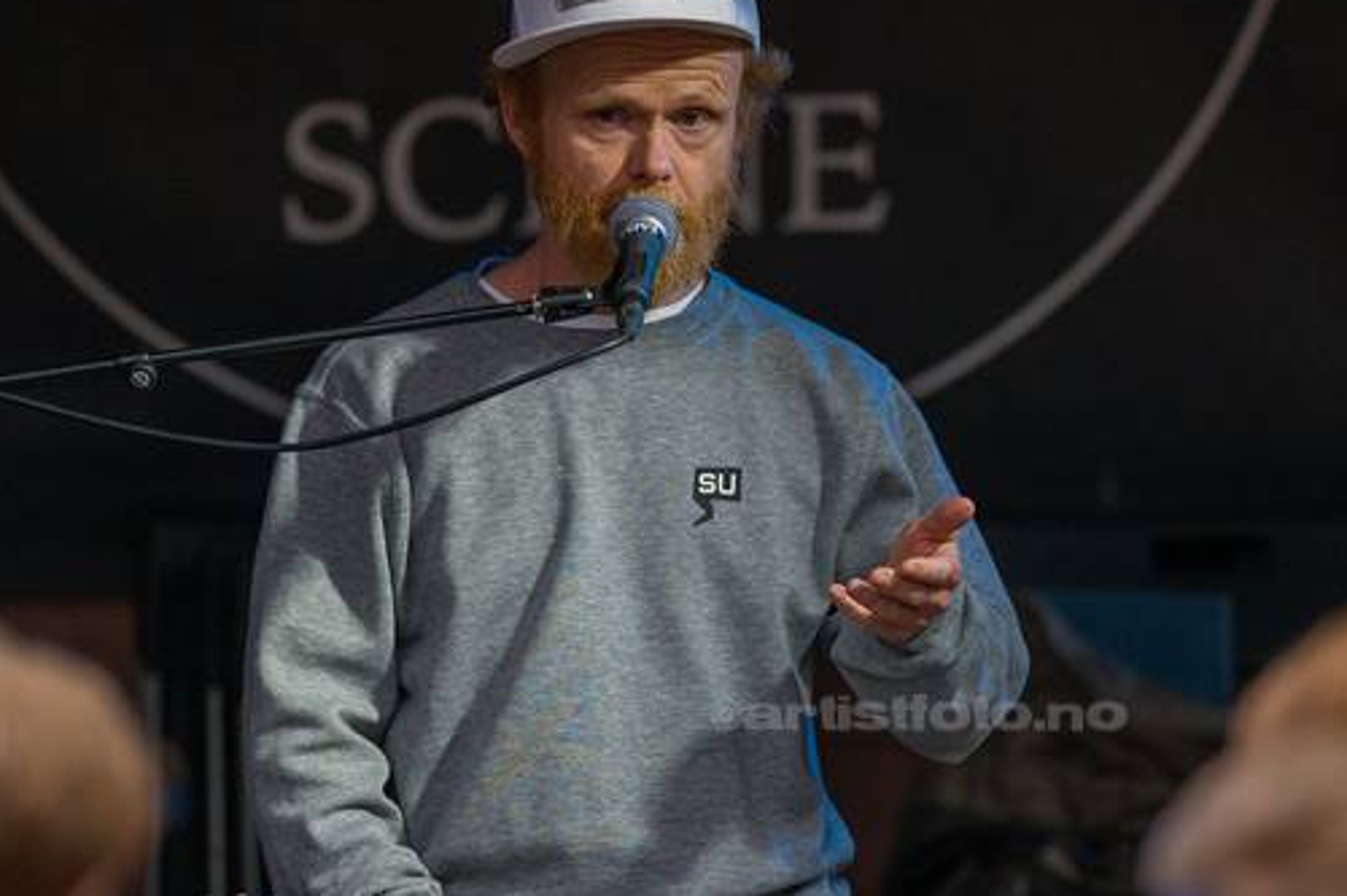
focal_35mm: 432
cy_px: 518
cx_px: 730
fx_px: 16158
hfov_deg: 4.8
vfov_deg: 3.2
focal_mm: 300
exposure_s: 1/1600
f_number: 2.8
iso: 3200
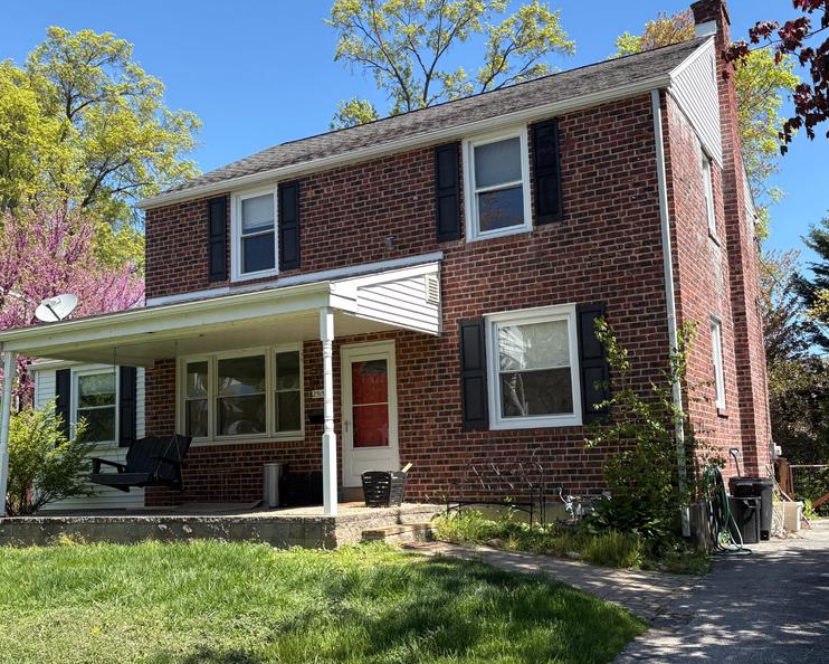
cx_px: 421
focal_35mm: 35
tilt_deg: +6.7
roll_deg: +1.7
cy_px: 350
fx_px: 859
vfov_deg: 42.2
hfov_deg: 51.5
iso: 64
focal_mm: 5.96
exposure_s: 1/1799
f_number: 1.6
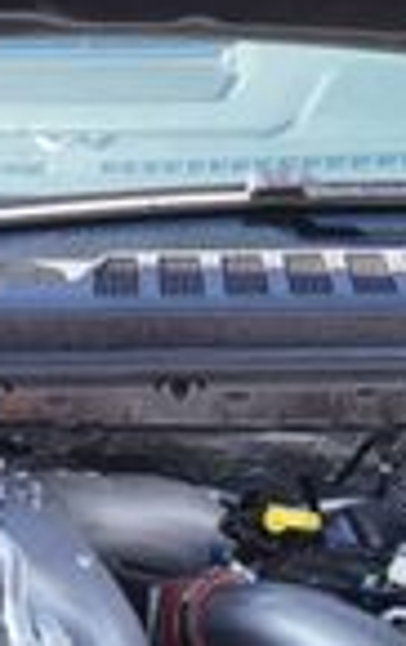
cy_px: 610
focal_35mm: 108
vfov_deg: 18.9
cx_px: 71
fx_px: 1906
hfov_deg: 12.1
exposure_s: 1/80
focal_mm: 16
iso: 100
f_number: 4.5
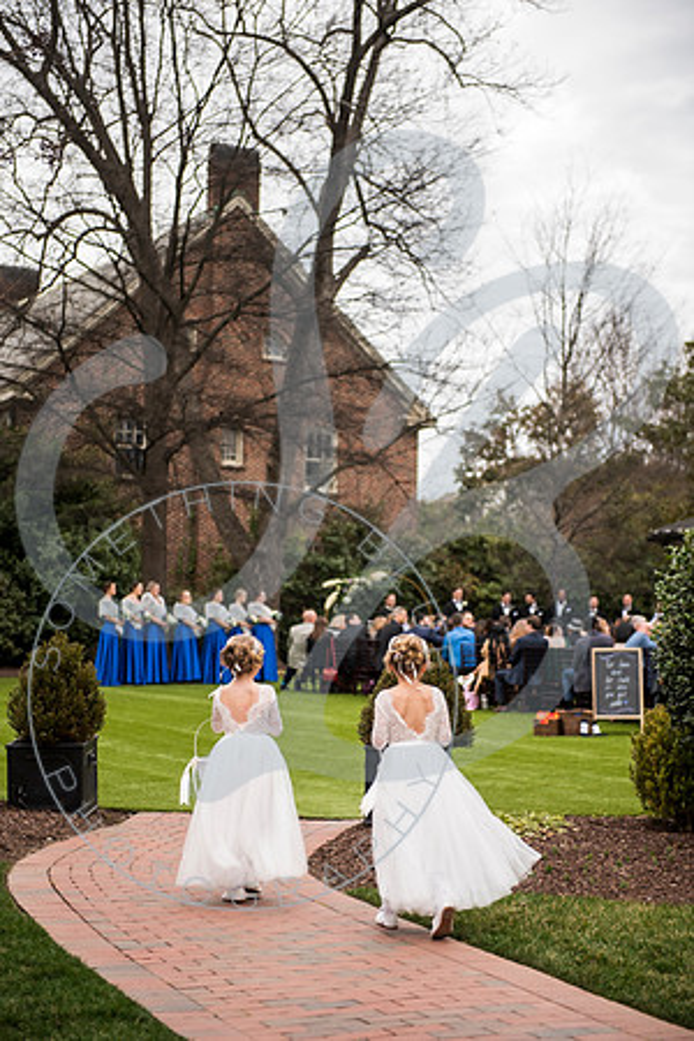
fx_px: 2024
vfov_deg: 28.8
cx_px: 347
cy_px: 520
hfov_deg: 19.5
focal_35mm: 70
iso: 100
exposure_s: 1/125
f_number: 2.8
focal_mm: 70
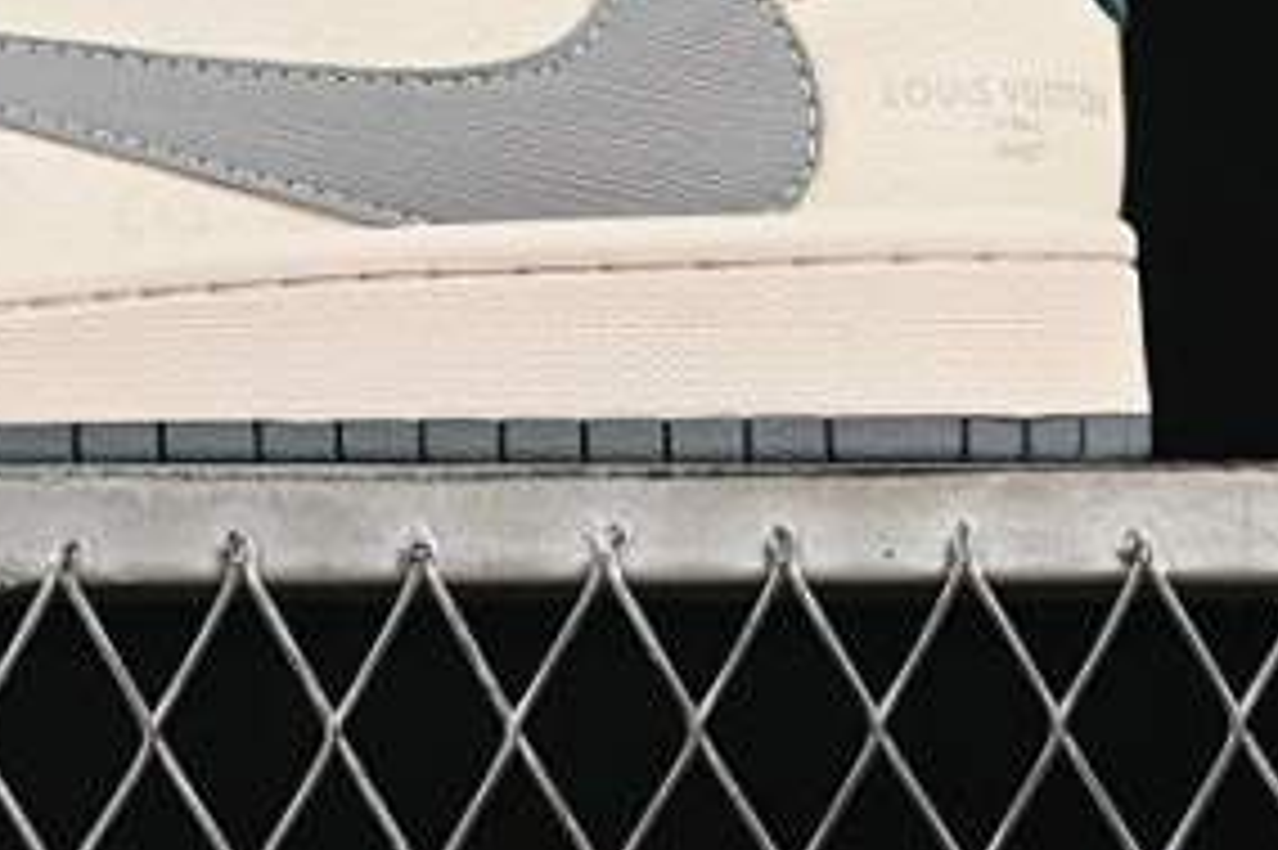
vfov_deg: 7.0
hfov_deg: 10.6
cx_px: 58
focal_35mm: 193
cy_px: -216
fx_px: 6847
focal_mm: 50
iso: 160
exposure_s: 1/80
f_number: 8
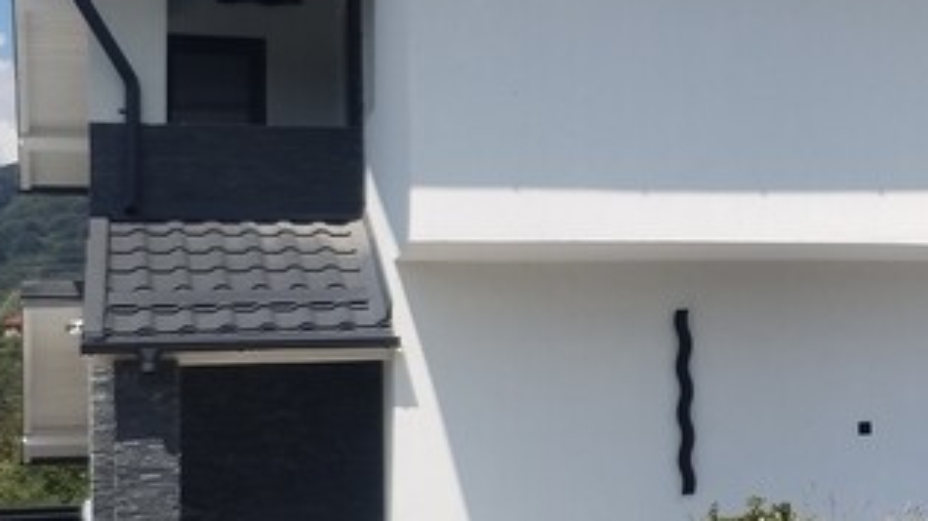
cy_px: 290
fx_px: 2509
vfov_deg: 11.9
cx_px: 1268
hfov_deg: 19.1
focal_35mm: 102
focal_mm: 4.75
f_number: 1.8
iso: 100
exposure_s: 1/1997
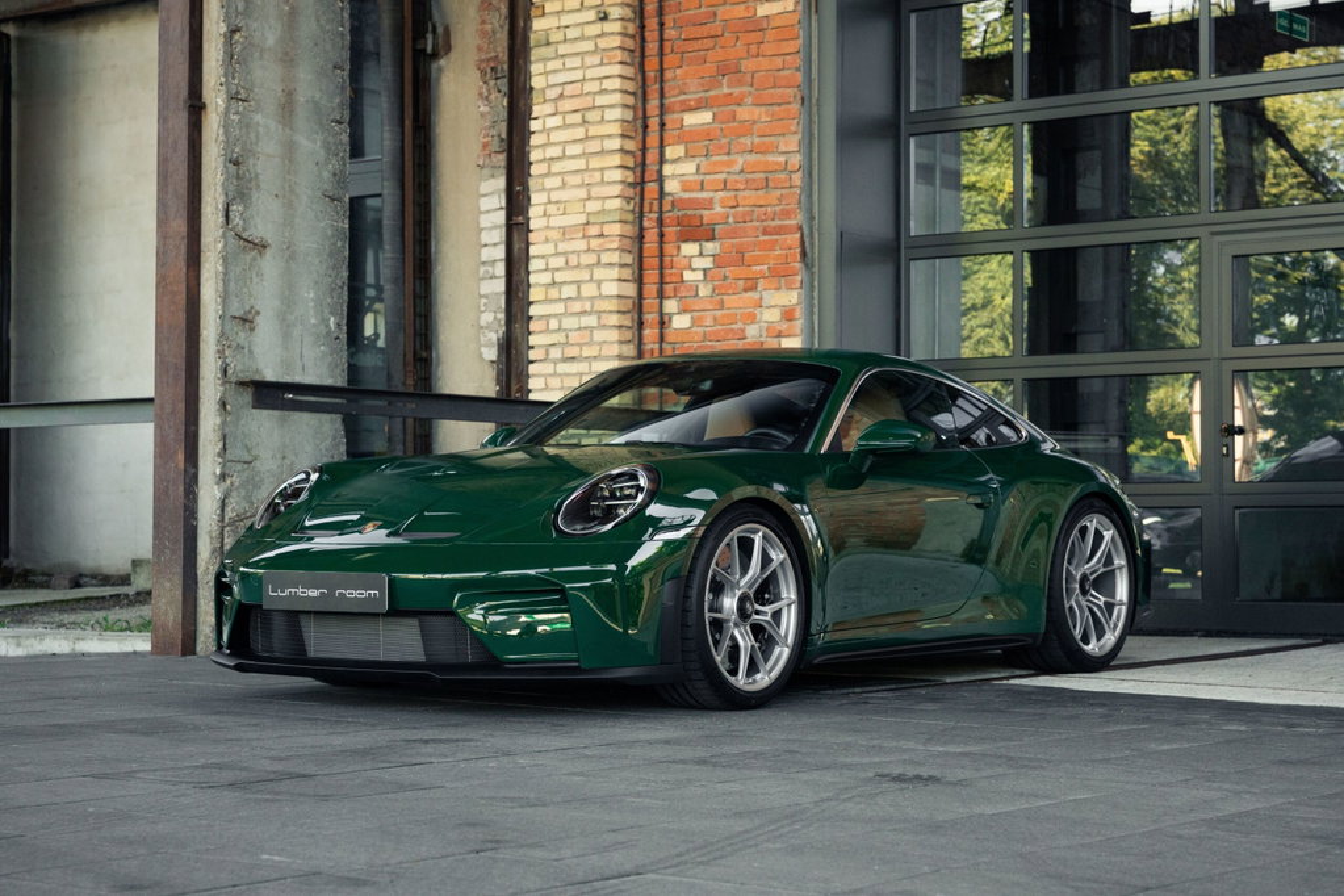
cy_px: 448
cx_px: 672
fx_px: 2613
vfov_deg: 19.5
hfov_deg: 28.8
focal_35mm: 70
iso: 1600
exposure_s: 1/250
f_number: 5.6
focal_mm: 70
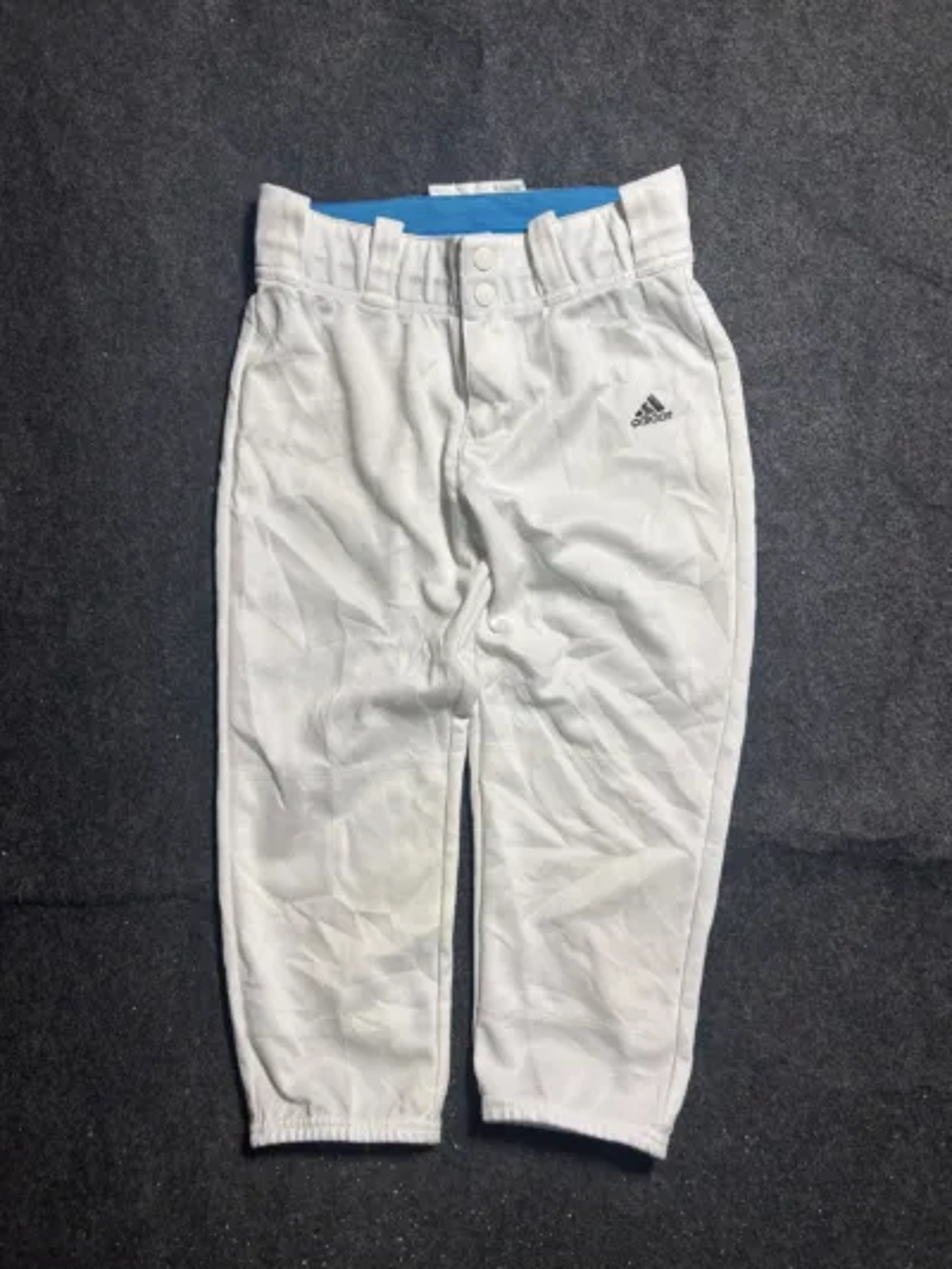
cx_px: 476
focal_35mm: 26
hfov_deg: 53.1
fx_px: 953
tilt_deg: -62.0
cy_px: 634
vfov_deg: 67.3
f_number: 1.5
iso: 64
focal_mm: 5.7
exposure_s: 1/50
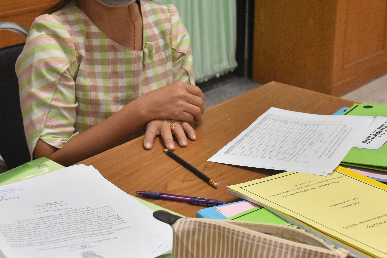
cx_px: 188
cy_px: 67
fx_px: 742
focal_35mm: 69
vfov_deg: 19.6
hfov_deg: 29.2
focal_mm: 24
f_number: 5
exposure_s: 1/400
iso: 2500
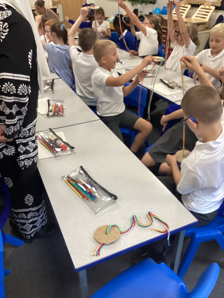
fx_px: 267
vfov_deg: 58.4
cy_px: 149
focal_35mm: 31
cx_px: 112
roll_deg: +0.4
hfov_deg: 45.4
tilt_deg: -33.0
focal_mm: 3.3
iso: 160
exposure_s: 1/60
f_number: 2.4
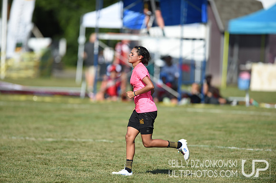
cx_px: 138
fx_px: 3062
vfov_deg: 3.4
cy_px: 92
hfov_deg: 5.2
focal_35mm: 400
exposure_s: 1/2000
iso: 100
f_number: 3.5
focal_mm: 400
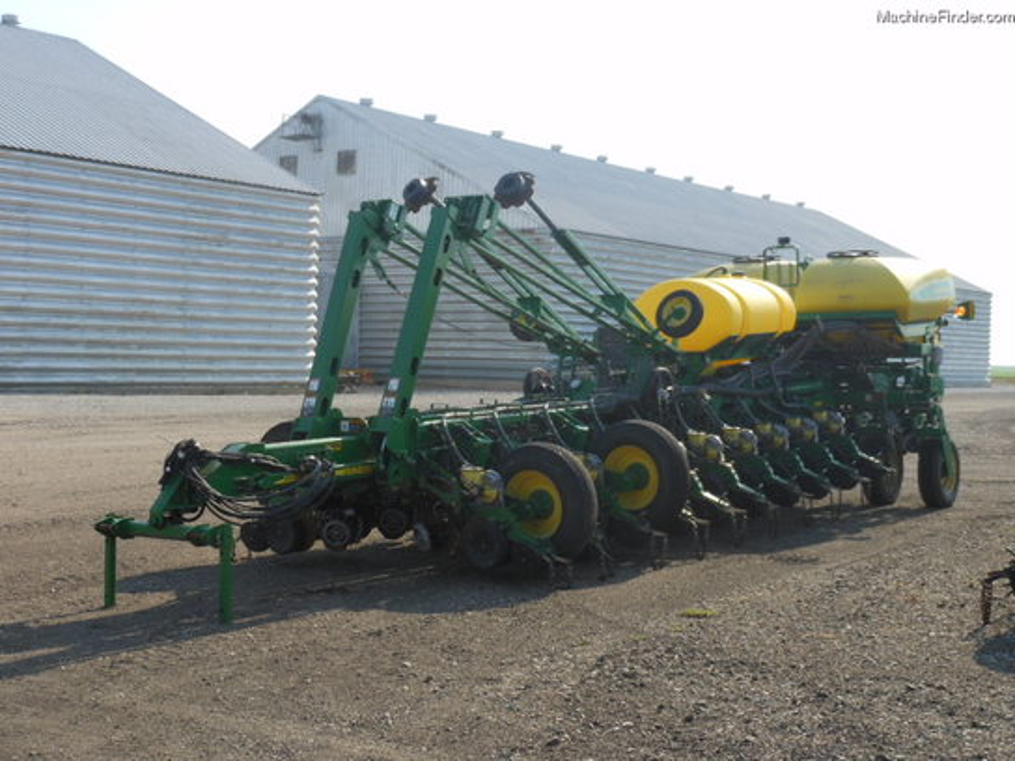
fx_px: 1319
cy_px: 380
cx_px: 508
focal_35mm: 45
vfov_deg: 32.2
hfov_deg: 42.1
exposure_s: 1/320
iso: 80
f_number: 4.6
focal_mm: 8.1
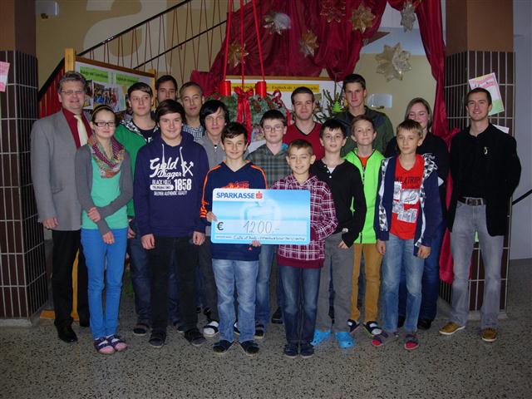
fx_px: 584
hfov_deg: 49.0
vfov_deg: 37.7
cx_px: 266
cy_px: 200
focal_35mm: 38
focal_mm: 7.8
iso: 94
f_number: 2.8
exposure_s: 1/76.1
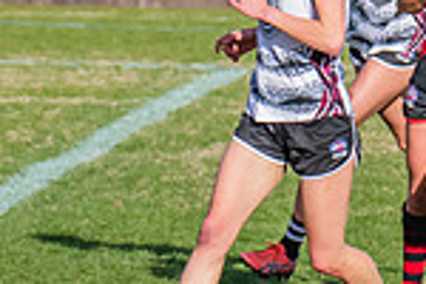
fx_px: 22399
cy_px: 195
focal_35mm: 1893
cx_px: -527
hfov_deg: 1.1
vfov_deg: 0.7
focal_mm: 310
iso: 800
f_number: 9
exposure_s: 1/1250
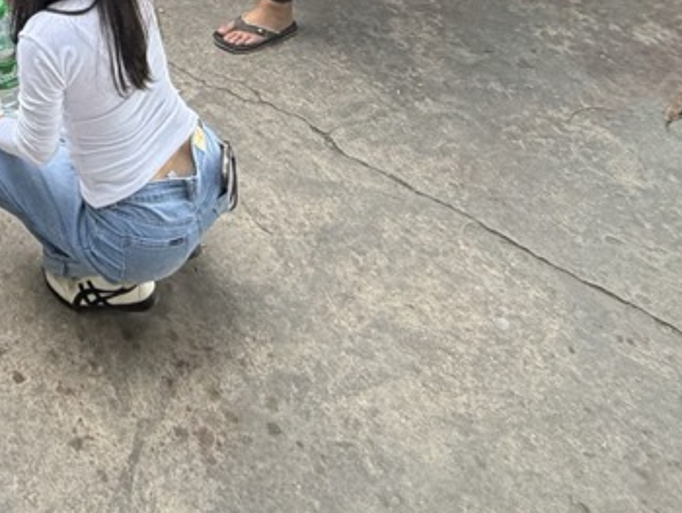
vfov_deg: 25.7
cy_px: -231
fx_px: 867
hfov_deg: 35.8
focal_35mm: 44
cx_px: -90
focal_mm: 2.22
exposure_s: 1/121
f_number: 2.2
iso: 125
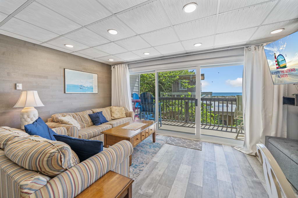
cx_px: 149
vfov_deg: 81.2
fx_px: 116
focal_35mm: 14
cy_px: 99
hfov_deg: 104.2
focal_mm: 14
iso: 320
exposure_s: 1/125
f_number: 8
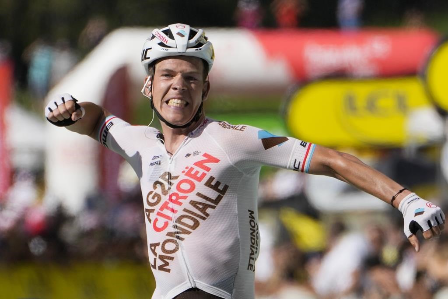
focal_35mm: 358
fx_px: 4455
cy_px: 150
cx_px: 224
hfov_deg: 5.8
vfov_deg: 3.8
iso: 400
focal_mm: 358
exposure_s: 1/3200
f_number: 5.6
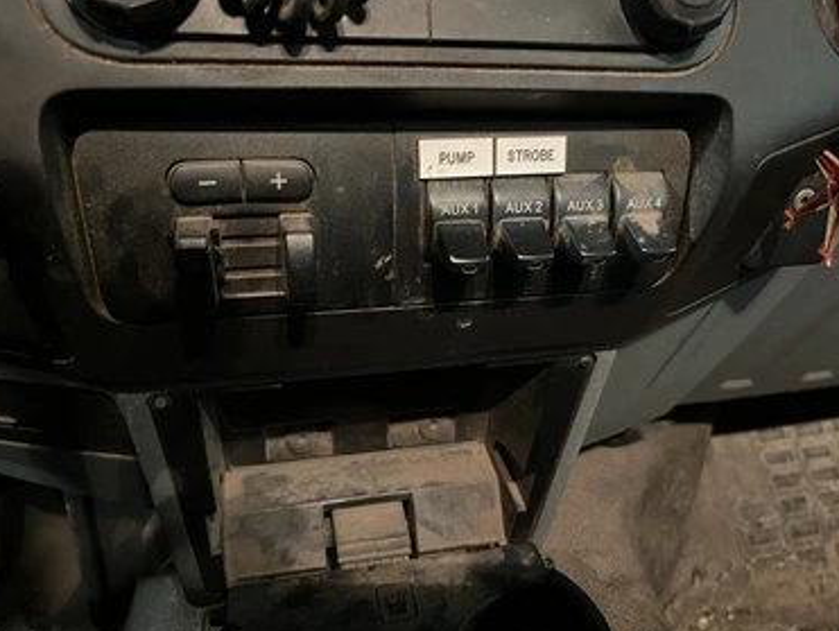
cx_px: 441
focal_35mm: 28
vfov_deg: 49.8
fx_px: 679
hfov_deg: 63.4
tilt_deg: -28.7
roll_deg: -5.2
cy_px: 330
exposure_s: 1/15
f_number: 1.6
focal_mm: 5.1
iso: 1250
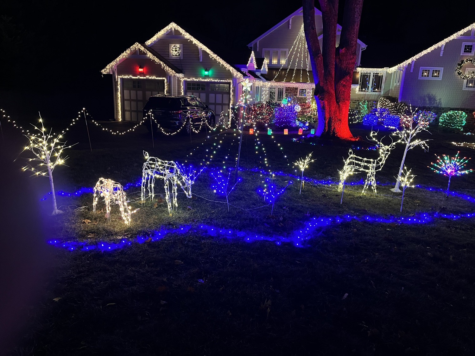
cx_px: 238
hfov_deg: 67.3
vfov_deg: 53.1
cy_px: 178
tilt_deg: -14.4
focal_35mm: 26
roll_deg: -2.4
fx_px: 357
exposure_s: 1/30
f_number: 1.6
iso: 640
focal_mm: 5.1
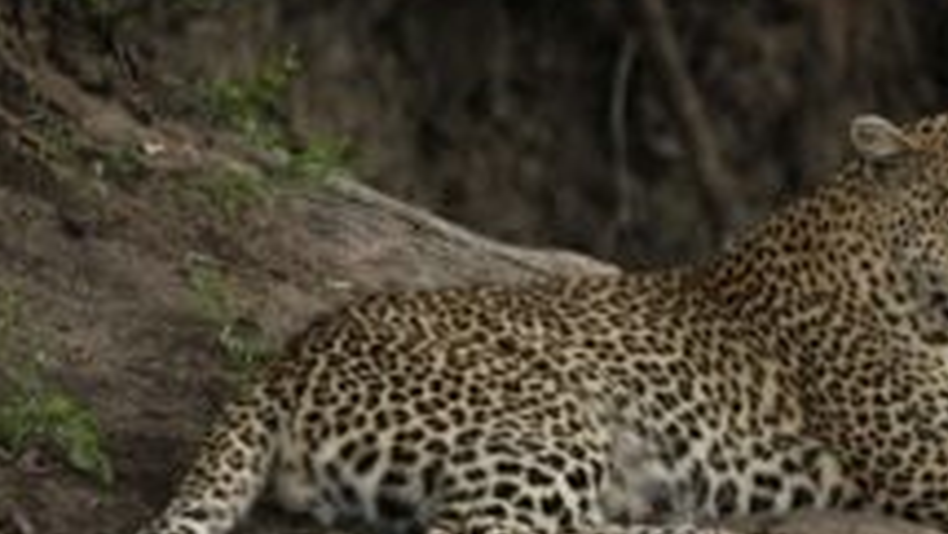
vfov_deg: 2.1
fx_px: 14607
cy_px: 386
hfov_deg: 3.7
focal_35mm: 581
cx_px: 626
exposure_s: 1/500
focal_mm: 298
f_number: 5.6
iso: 320
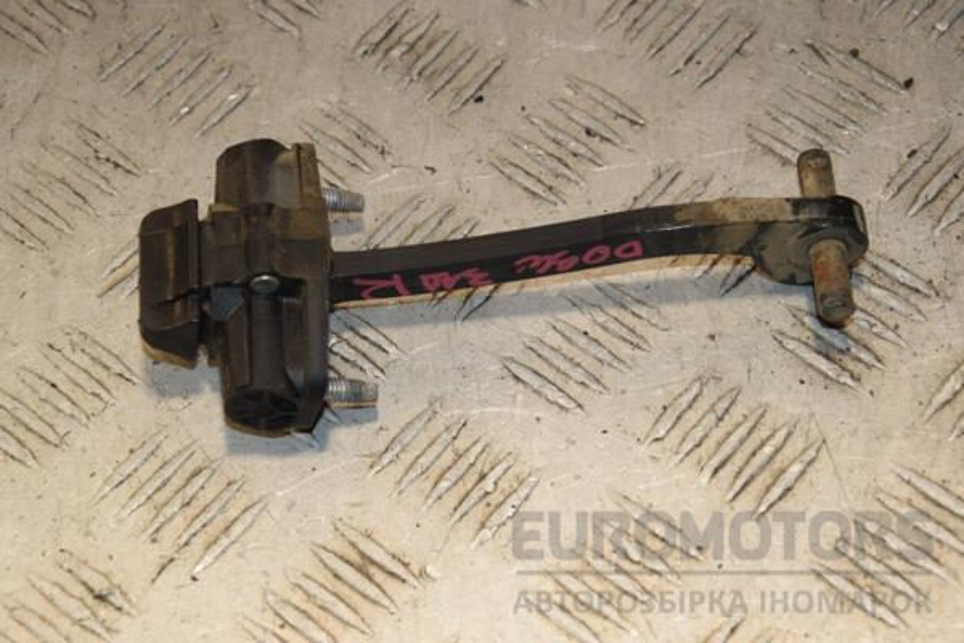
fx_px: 2811
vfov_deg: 13.0
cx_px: 482
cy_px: 322
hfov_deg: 19.5
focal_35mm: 105
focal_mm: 70
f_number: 8
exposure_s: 1/200
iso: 800
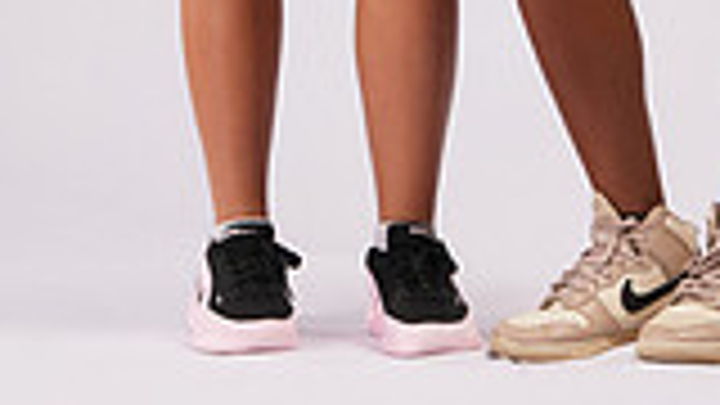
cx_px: 526
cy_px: -590
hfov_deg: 8.0
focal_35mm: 268
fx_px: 5117
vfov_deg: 4.4
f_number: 9
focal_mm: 91
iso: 200
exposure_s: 1/200
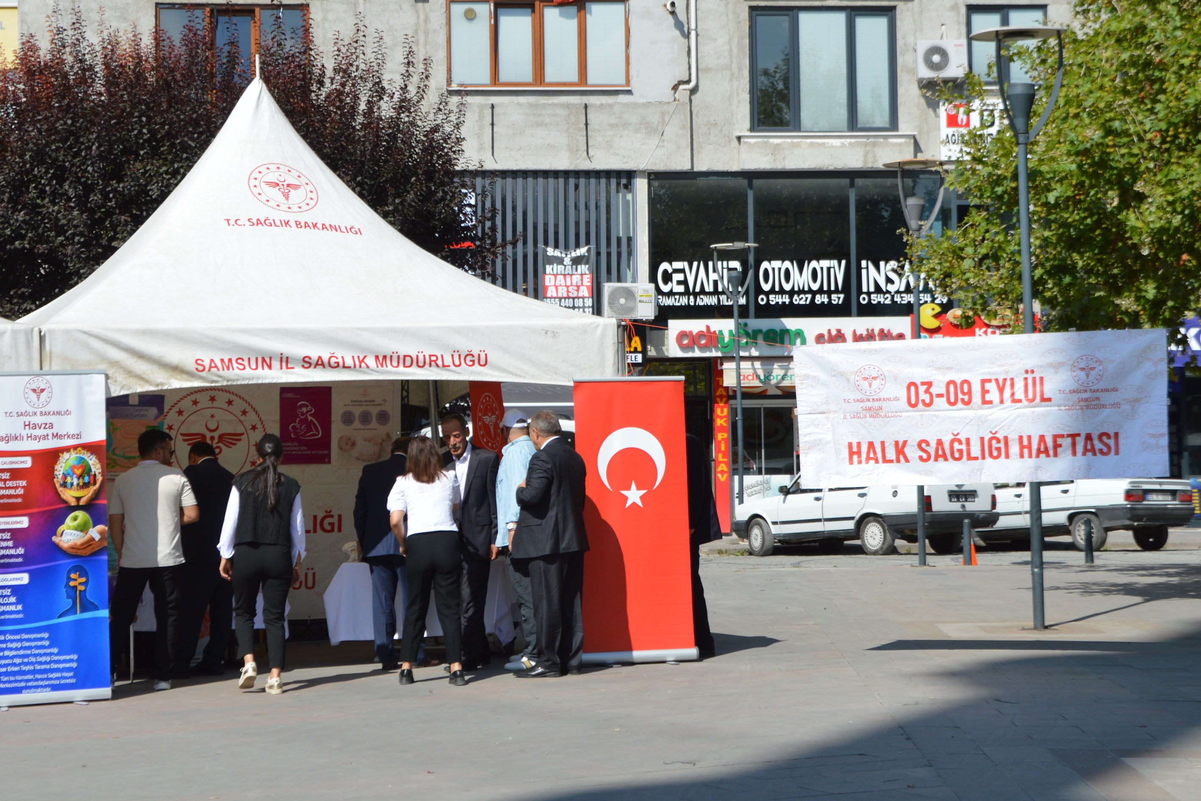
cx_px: 600
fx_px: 1901
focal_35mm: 57
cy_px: 400
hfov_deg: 35.1
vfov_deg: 23.8
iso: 100
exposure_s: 1/400
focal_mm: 38
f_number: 10
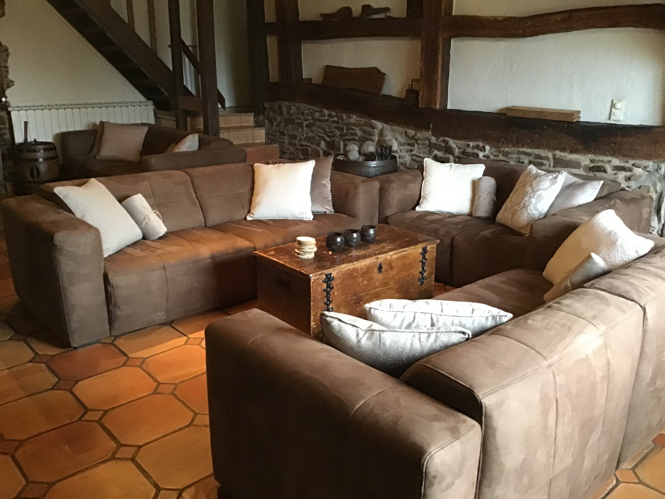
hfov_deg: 58.4
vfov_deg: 45.4
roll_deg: -2.0
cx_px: 332
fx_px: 596
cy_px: 250
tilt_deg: -17.7
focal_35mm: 31
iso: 320
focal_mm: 3.3
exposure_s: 1/17
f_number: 2.4
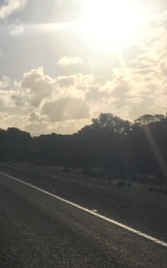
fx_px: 423
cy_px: 146
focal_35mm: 58
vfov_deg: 35.1
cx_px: -76
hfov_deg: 19.7
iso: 32
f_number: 2.2
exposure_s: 1/9901
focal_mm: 4.15
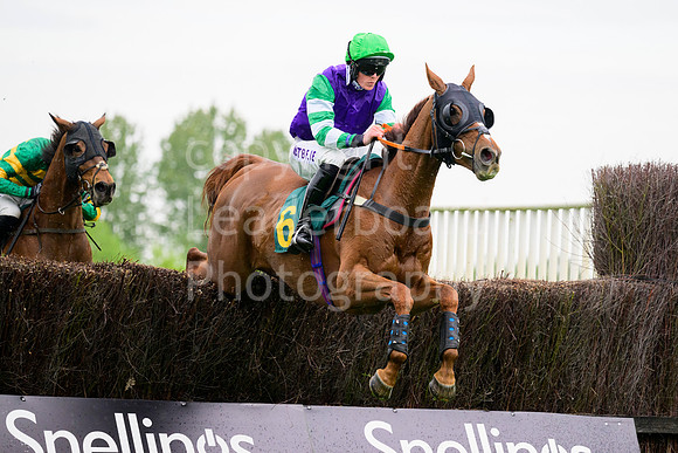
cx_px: 339
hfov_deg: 8.2
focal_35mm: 250
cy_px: 226
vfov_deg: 5.5
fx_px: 4709
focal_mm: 250
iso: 1600
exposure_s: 1/1600
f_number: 5.6
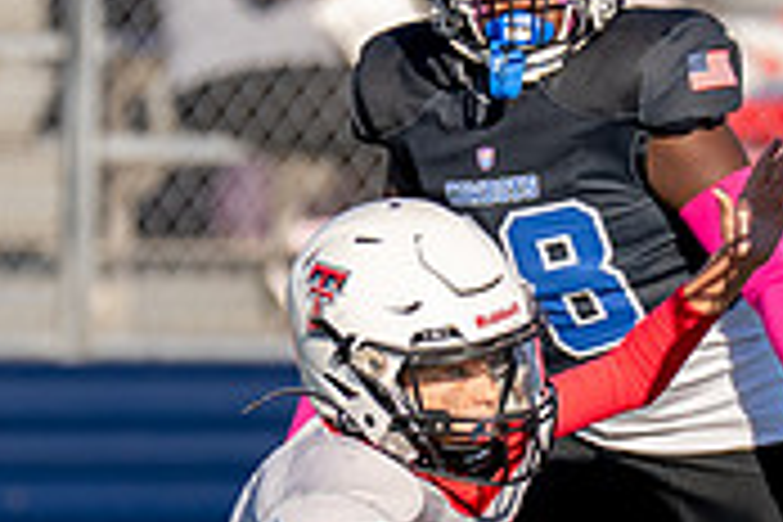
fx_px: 28556
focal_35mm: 1313
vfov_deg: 1.0
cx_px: 730
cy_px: 507
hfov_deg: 1.6
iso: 160
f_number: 2.8
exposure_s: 1/3200
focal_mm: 200
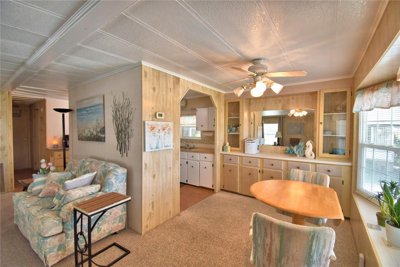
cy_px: 134
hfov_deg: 100.4
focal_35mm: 15
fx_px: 167
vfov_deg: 77.3
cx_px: 200
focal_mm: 10
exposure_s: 1/100
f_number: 4.5
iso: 400
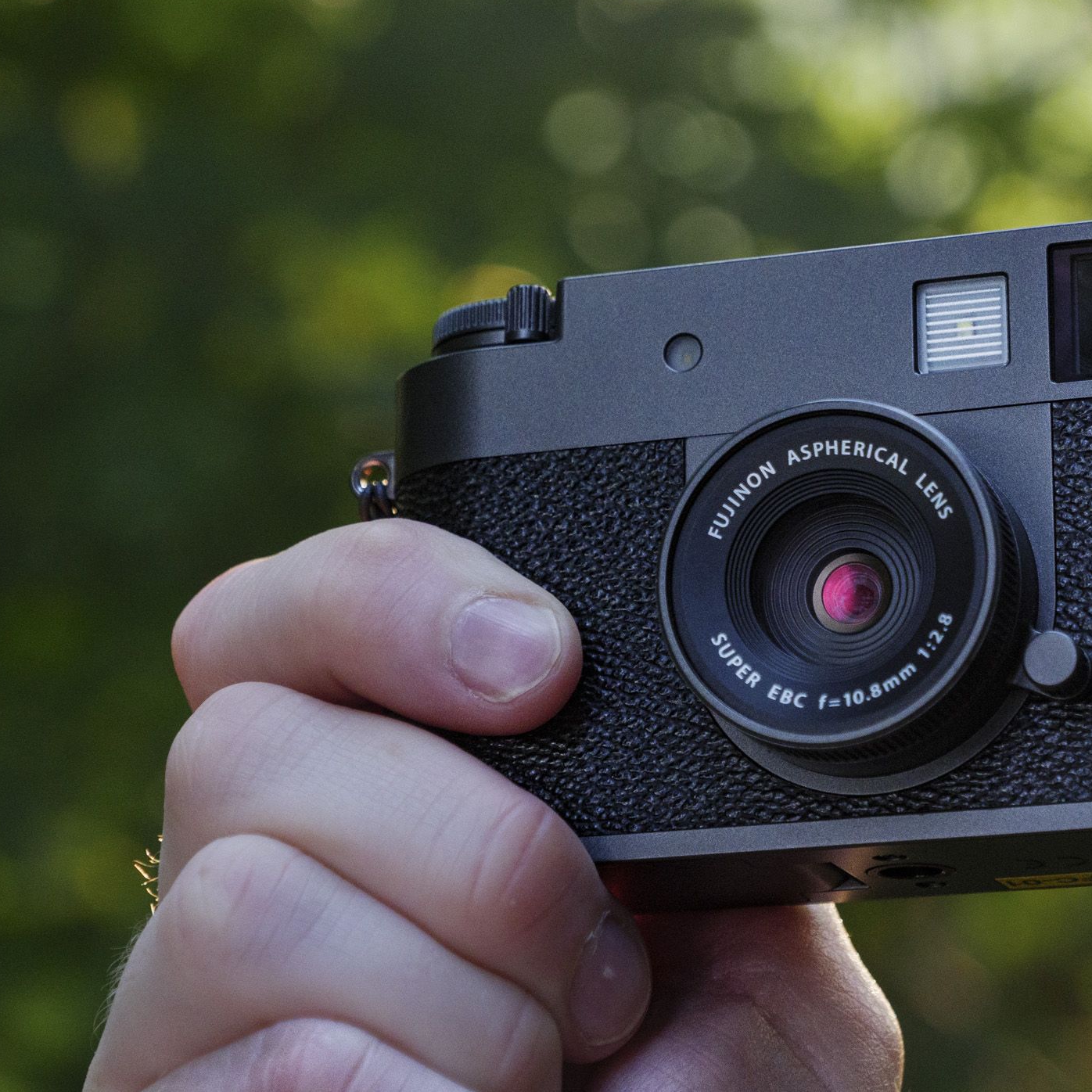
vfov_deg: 12.1
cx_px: 821
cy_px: 466
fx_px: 5139
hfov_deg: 12.1
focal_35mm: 144
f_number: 3.9
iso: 1250
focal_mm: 42
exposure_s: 1/160
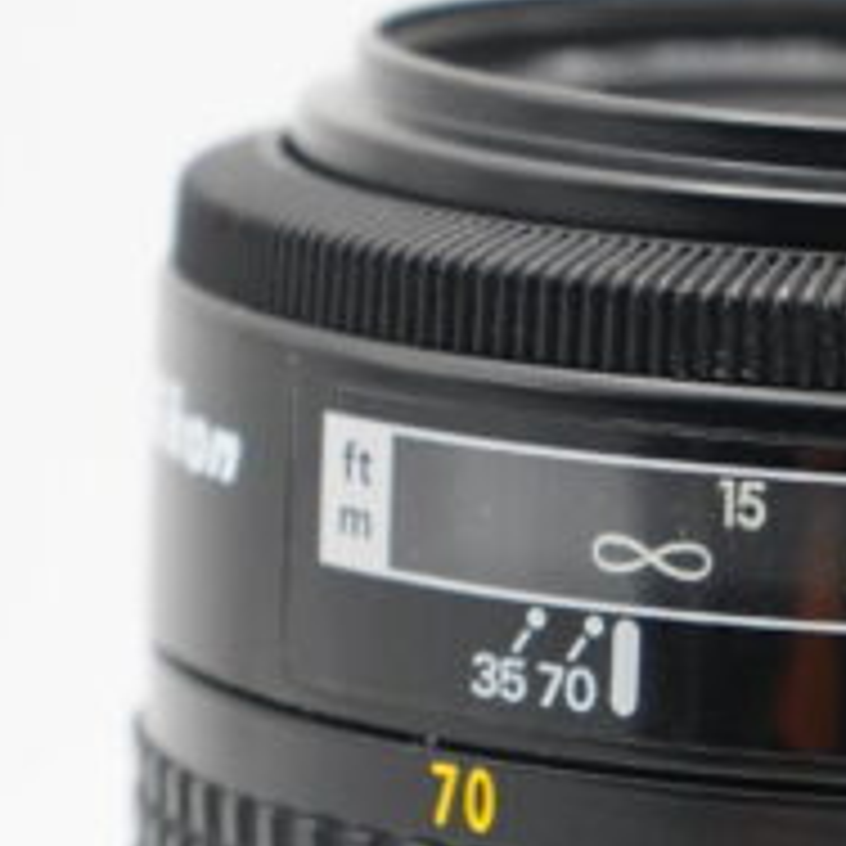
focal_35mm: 324
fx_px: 8959
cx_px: 1055
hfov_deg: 5.4
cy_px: 819
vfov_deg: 5.4
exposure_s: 1/200
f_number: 6.3
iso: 2000
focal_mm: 70
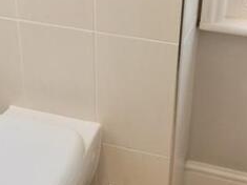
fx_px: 513
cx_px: 120
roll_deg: -0.6
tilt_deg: -30.0
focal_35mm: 72
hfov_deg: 27.0
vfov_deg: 20.4
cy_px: 99
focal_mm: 4.15
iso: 80
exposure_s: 1/17
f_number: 2.2
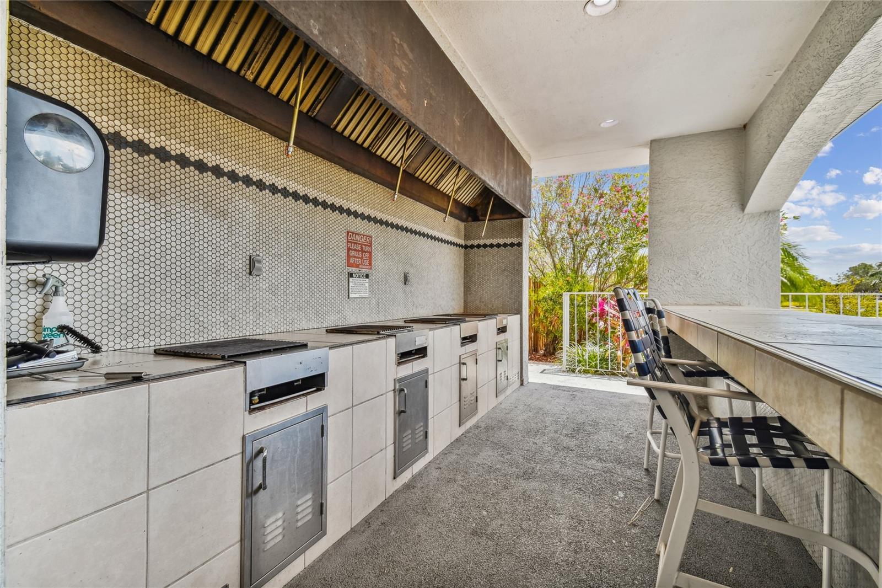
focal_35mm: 15
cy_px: 294
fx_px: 367
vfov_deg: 77.3
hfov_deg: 100.4
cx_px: 441
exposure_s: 1/100
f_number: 5.6
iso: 100
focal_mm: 10
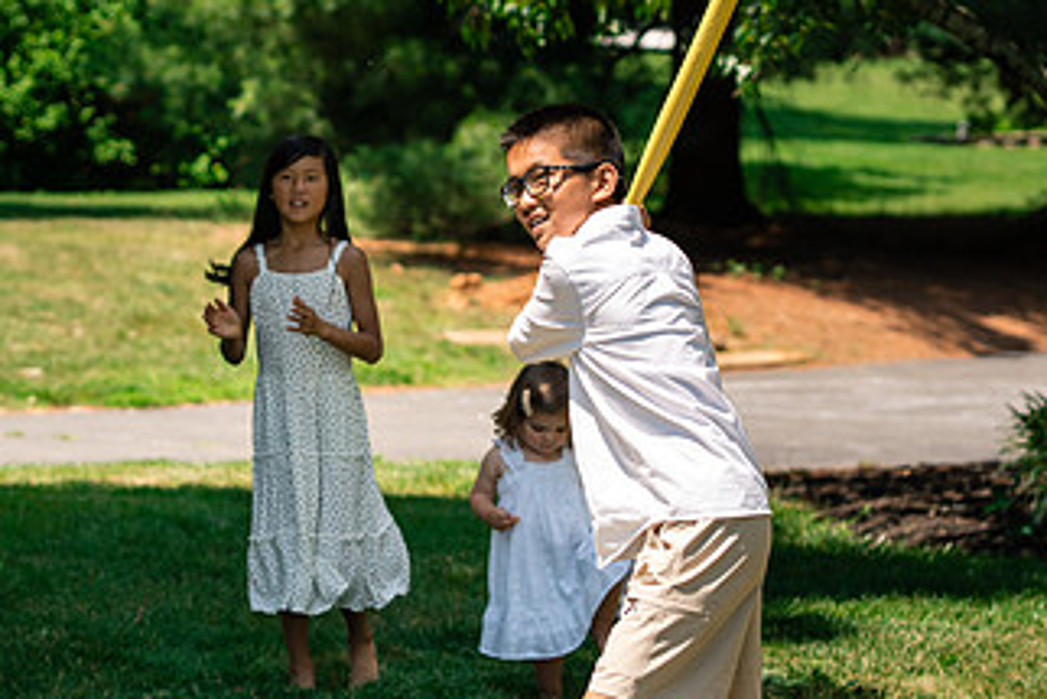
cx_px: 397
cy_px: 389
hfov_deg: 13.4
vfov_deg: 9.0
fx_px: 4452
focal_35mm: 153
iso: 320
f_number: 3.5
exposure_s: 1/3200
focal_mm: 85
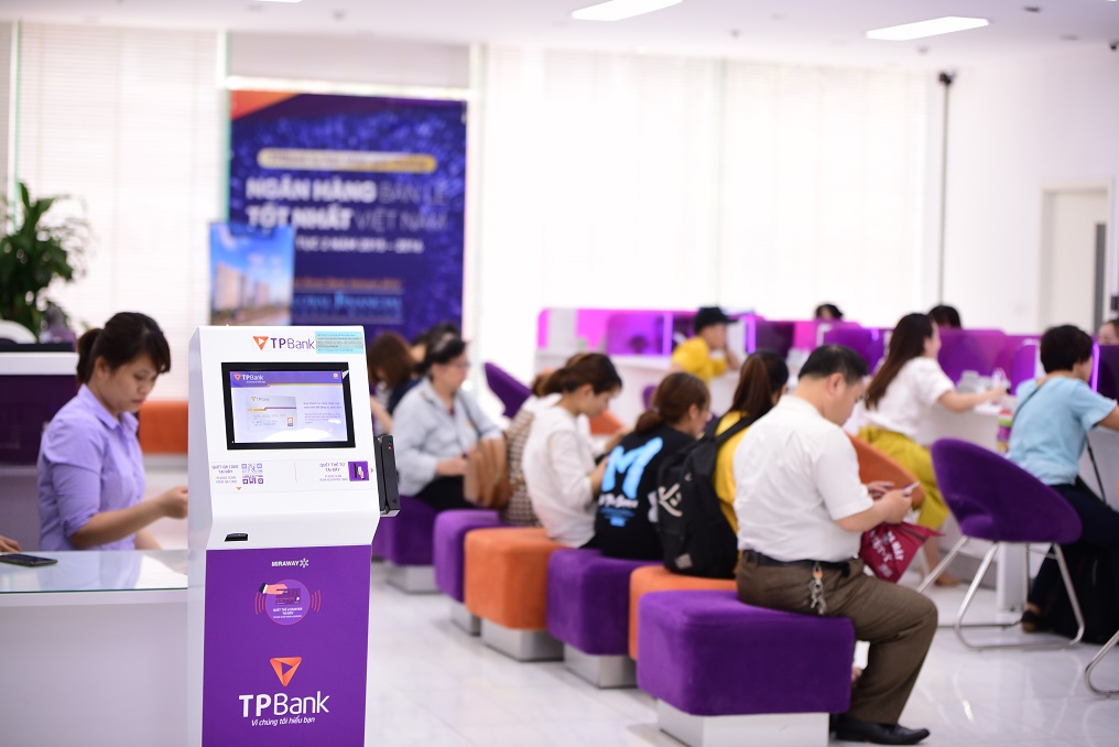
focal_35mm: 70
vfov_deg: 19.5
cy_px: 374
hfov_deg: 28.8
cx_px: 560
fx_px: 2176
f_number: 2.8
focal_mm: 70
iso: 800
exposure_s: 1/160
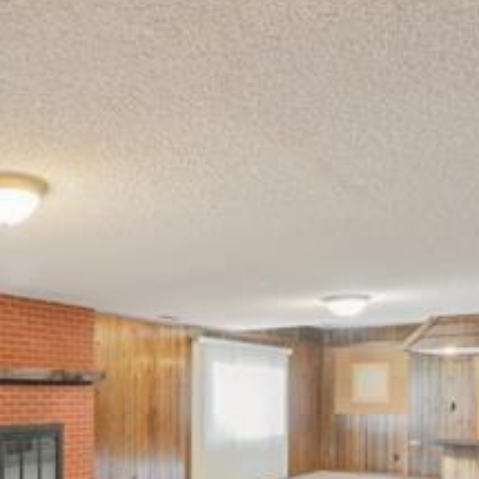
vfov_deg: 41.8
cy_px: 390
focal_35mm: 38
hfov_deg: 40.5
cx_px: 47
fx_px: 595
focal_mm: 10
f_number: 8
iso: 800
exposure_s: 2
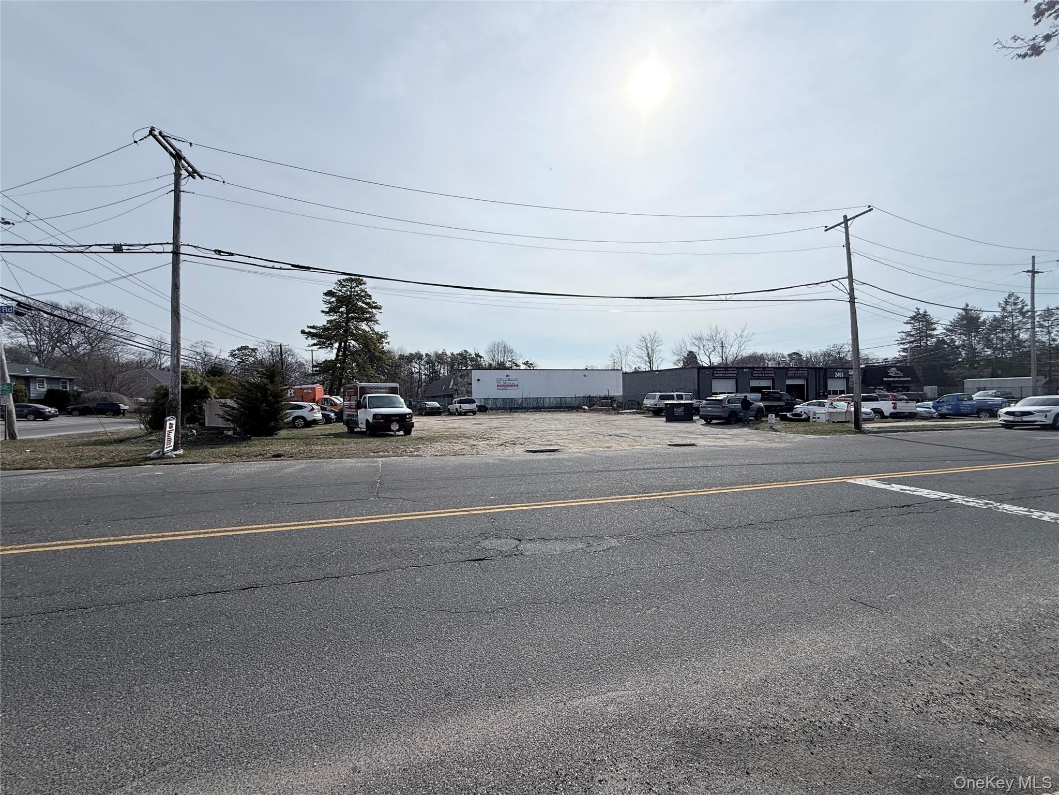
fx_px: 428
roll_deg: +0.9
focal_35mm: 14
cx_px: 530
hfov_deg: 102.1
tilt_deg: -0.1
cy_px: 398
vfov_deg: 85.7
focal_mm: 2.22
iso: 40
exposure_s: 1/6173
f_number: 2.2
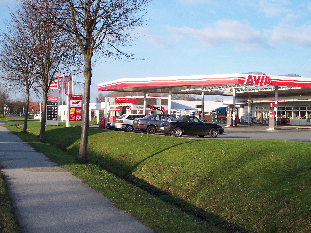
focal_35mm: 51
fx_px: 458
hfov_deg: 37.5
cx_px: 156
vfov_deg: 28.5
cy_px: 116
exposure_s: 1/350
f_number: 5.6
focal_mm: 10.7
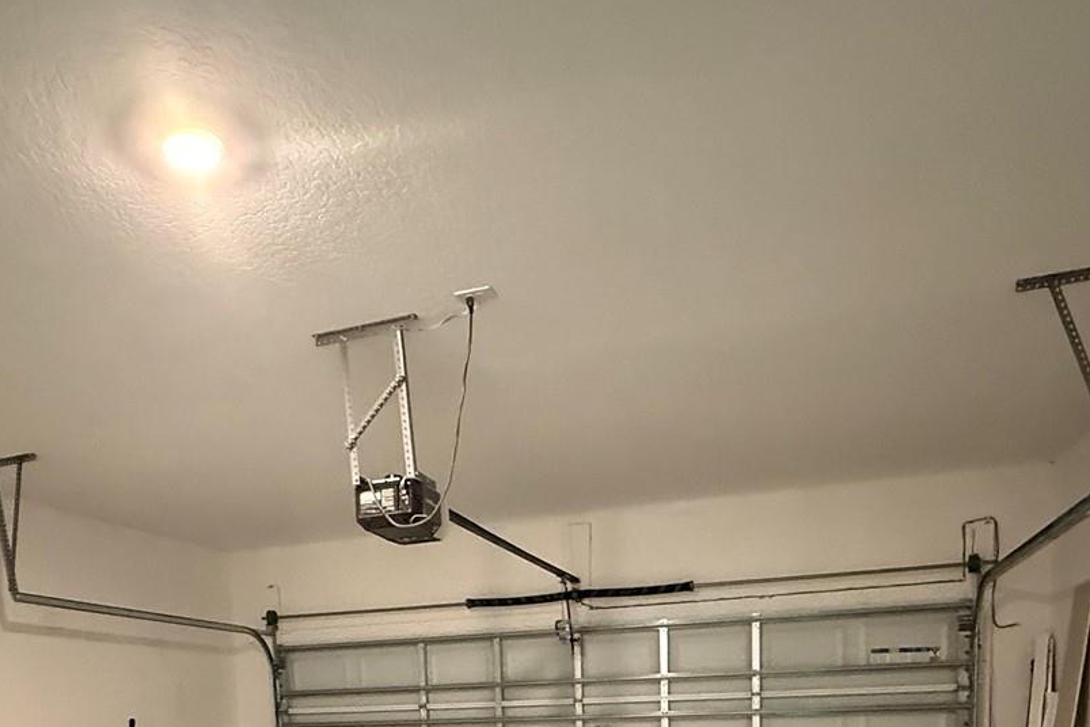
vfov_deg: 38.0
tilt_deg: -4.9
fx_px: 878
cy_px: 787
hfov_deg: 63.4
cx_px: 472
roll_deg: +2.4
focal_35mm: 29
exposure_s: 1/40
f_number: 2.2
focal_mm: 2.22
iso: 1250
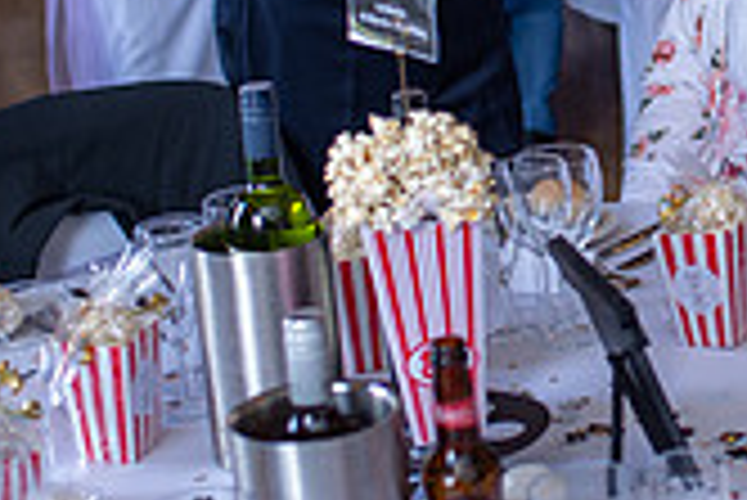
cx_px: 846
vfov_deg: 11.2
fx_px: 2534
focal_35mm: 122
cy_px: 5
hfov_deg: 16.2
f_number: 2.5
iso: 200
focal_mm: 35
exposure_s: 1/100
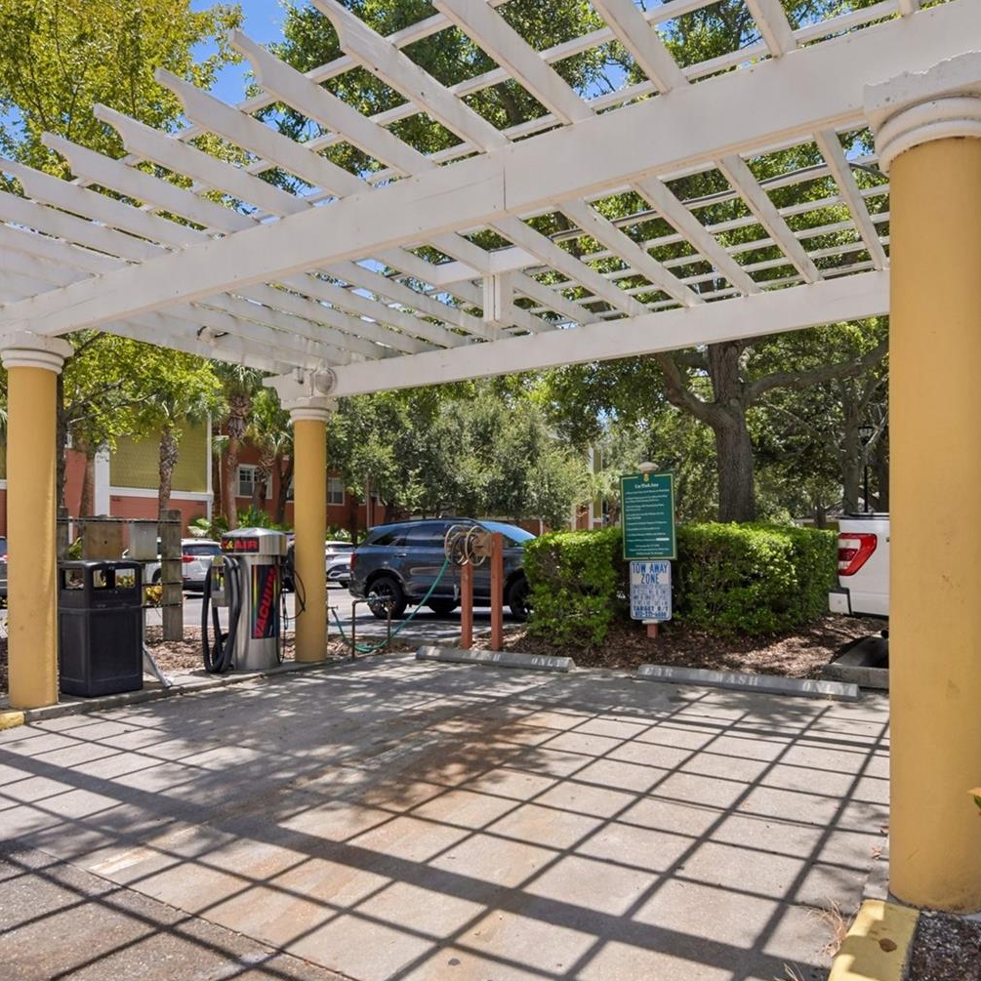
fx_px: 737
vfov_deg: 67.2
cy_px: 472
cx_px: 530
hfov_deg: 67.2
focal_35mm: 23
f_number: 8
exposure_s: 1/800
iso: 400
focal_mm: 17
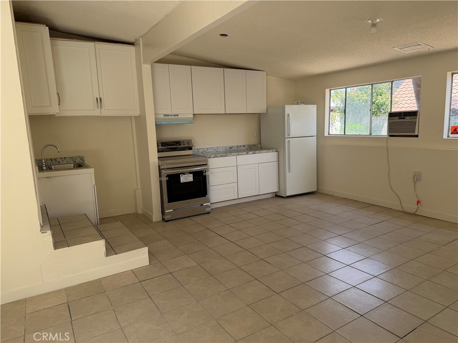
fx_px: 318
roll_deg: +1.7
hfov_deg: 71.6
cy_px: 172
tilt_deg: -7.9
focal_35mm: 24
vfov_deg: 56.8
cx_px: 229
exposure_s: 1/256
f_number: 1.78
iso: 80
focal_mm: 6.76
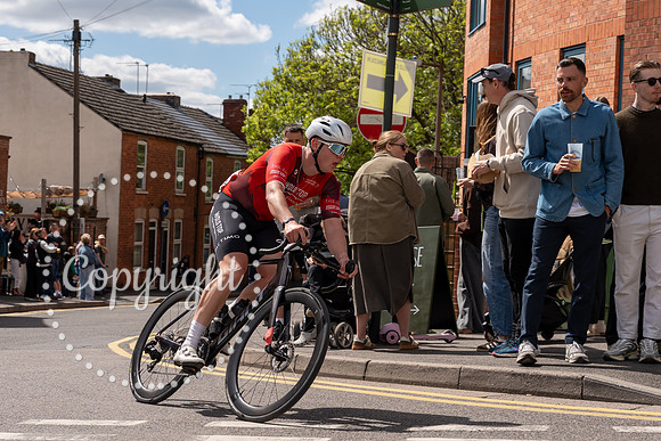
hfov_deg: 31.1
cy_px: 190
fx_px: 1186
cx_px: 269
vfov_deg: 21.1
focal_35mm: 65
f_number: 5
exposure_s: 1/1000
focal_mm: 47
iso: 125
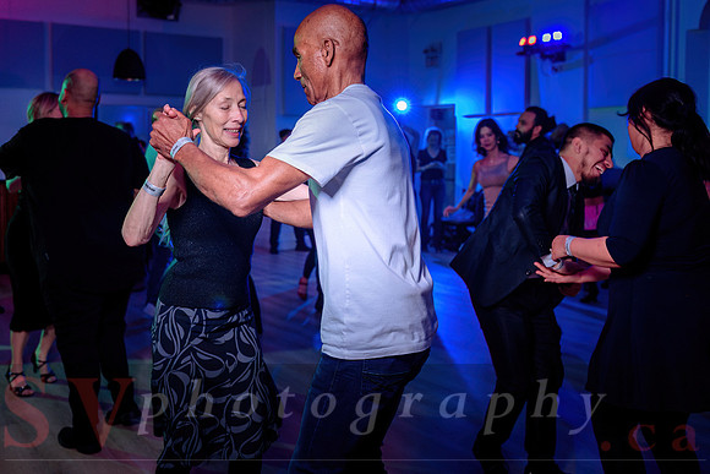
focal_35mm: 39
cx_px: 317
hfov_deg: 50.0
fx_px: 760
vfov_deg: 34.6
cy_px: 206
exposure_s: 1/60
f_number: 3.5
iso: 800
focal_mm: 34
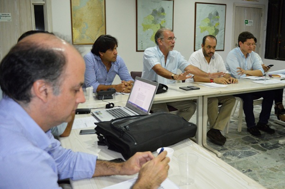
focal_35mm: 30
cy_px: 94
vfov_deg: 43.5
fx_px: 237
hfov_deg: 62.0
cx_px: 142
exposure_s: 1/50
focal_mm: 20
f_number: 3.8
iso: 1600
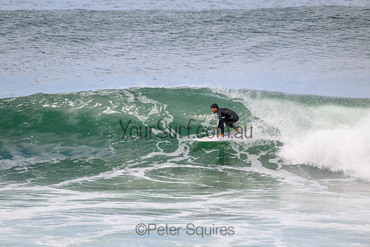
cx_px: 185
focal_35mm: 800
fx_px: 8224
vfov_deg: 1.7
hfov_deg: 2.6
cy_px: 124
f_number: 11
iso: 1250
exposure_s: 1/2000
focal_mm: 800
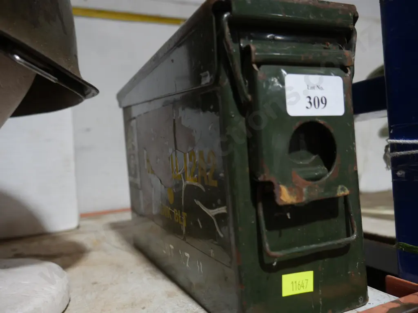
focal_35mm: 28
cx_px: 209
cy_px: 156
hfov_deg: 63.4
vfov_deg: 49.7
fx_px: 338
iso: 320
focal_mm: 14
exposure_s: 1/60
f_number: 3.5
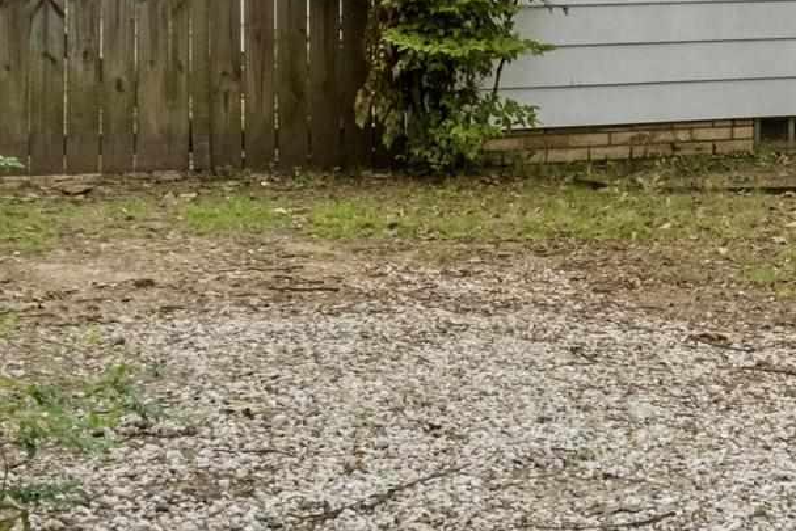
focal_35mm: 107
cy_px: -221
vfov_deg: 12.3
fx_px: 2366
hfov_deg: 17.0
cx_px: 1239
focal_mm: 17.4
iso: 400
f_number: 8
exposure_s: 1/100
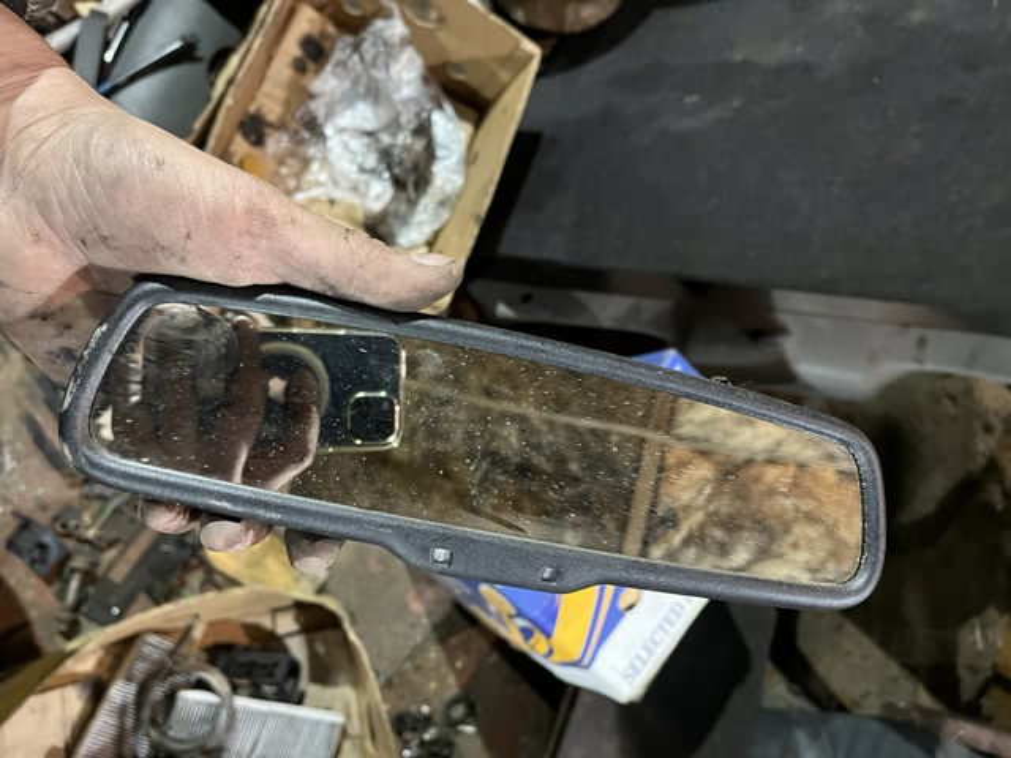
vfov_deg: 53.1
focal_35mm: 26
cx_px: 506
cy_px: 379
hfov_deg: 67.3
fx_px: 759
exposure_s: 1/33
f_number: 1.6
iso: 640
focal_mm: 5.1
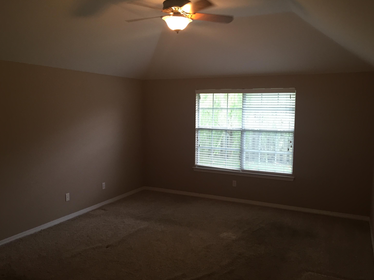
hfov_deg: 60.0
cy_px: 140
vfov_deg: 46.8
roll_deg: -1.4
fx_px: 324
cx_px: 188
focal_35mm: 30
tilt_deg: -5.9
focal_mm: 4.15
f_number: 2.2
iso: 100
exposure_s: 1/30
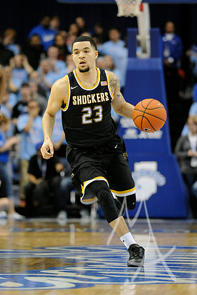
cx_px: 98
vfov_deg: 10.3
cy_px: 148
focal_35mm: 200
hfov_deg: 6.9
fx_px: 1638
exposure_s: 1/1000
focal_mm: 200
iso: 4000
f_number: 3.2
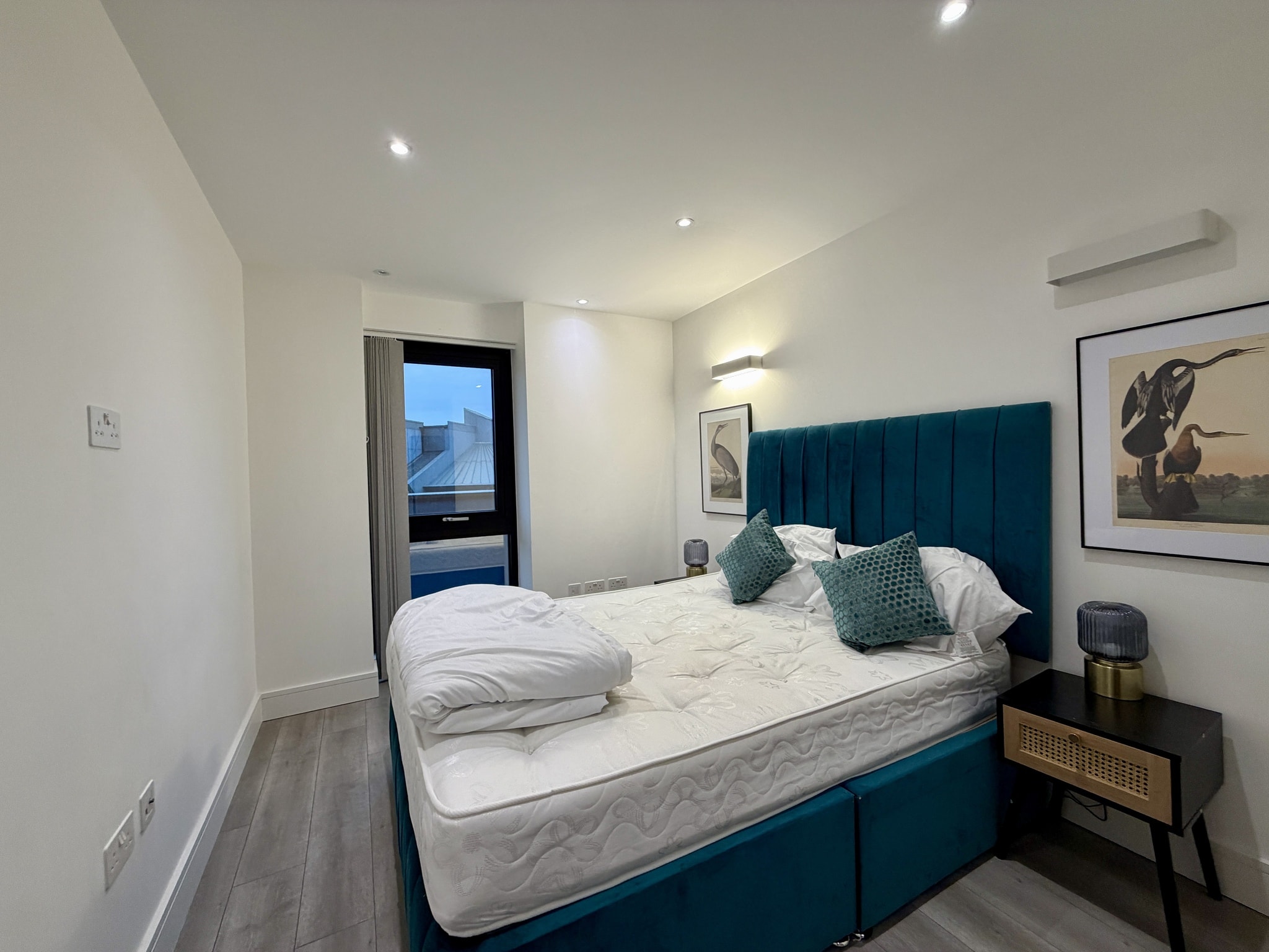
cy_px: 476
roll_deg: +1.8
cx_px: 634
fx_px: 513
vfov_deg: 85.7
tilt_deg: -0.1
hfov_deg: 102.1
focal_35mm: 14
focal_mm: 2.22
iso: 160
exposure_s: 1/100
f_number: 2.2
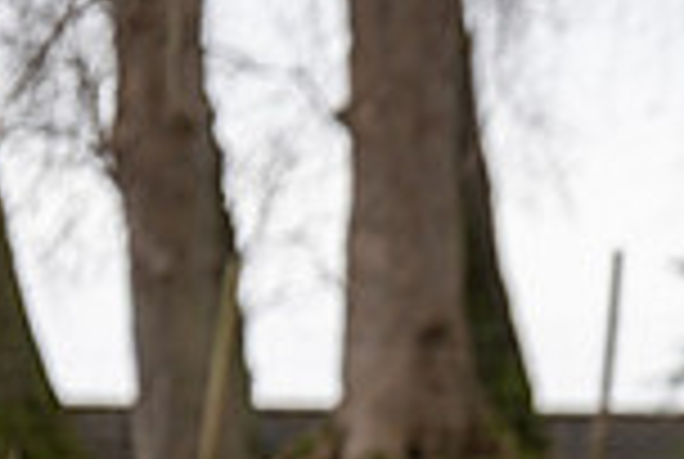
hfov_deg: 3.1
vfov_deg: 2.1
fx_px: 12393
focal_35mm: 651
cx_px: 1130
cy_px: 709
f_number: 3.2
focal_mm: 171
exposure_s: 1/1000
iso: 640
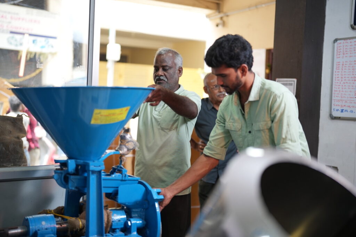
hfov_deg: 39.6
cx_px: 178
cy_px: 118
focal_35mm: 50
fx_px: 494
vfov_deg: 27.0
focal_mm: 50
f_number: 1.4
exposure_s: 1/500
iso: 320
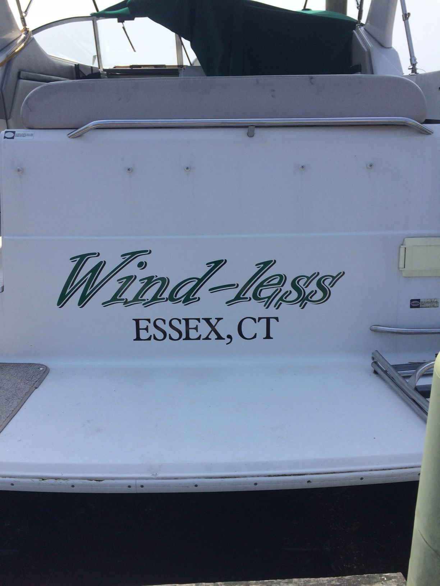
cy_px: 293
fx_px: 491
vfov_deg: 61.7
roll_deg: +2.2
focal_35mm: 29
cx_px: 220
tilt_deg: -20.5
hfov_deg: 48.2
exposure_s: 1/1953
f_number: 2.2
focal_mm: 4.15
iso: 32
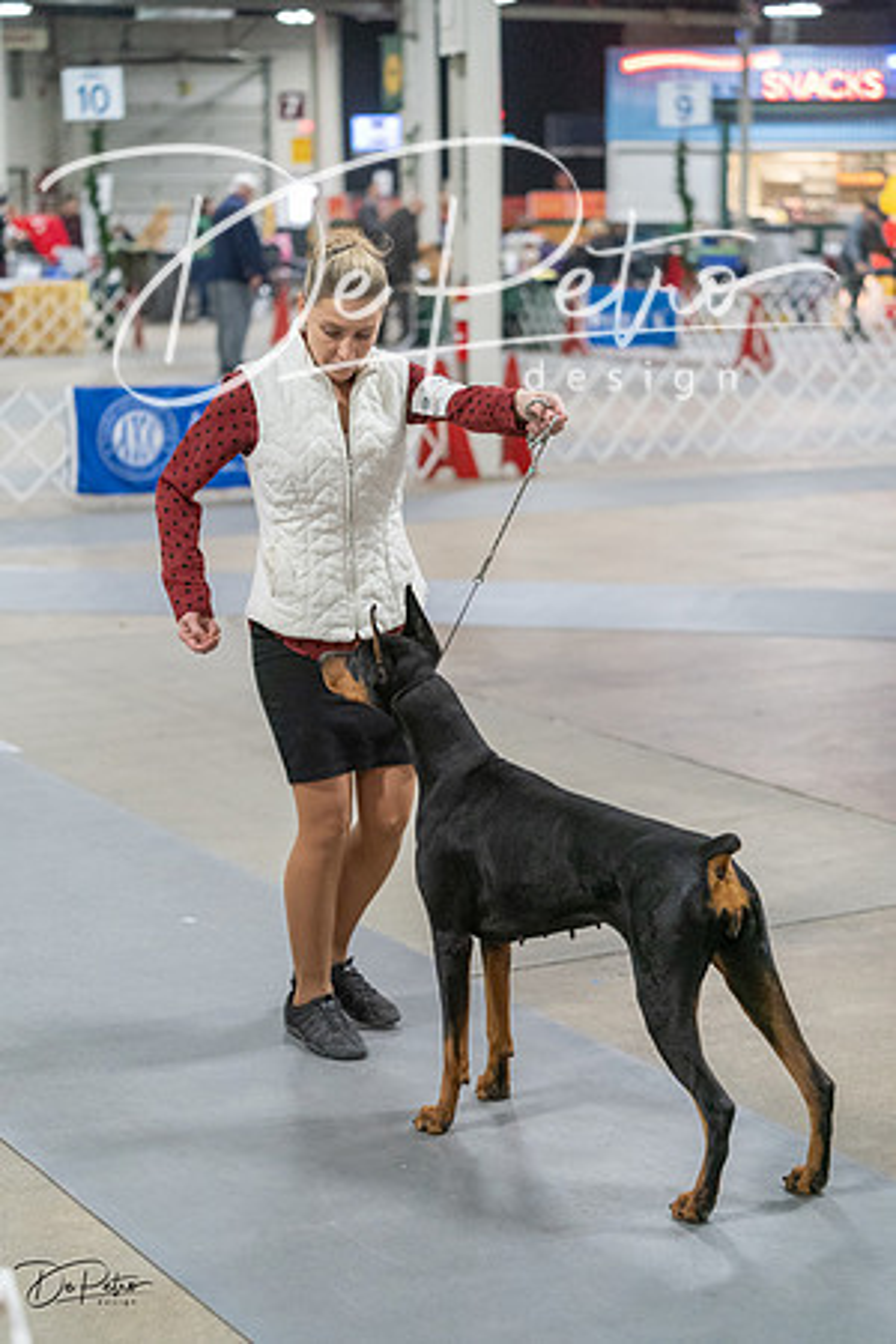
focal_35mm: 70
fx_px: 2613
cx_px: 448
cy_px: 672
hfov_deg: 19.5
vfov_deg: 28.8
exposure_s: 1/320
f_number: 2.8
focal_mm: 70
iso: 6400
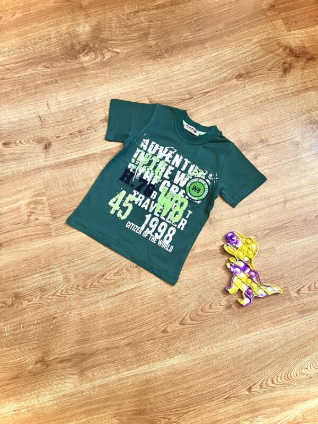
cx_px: 159
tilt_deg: -82.4
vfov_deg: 67.3
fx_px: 318
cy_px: 212
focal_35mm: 26
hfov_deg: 53.1
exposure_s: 1/60
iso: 400
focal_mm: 5.1
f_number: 1.6
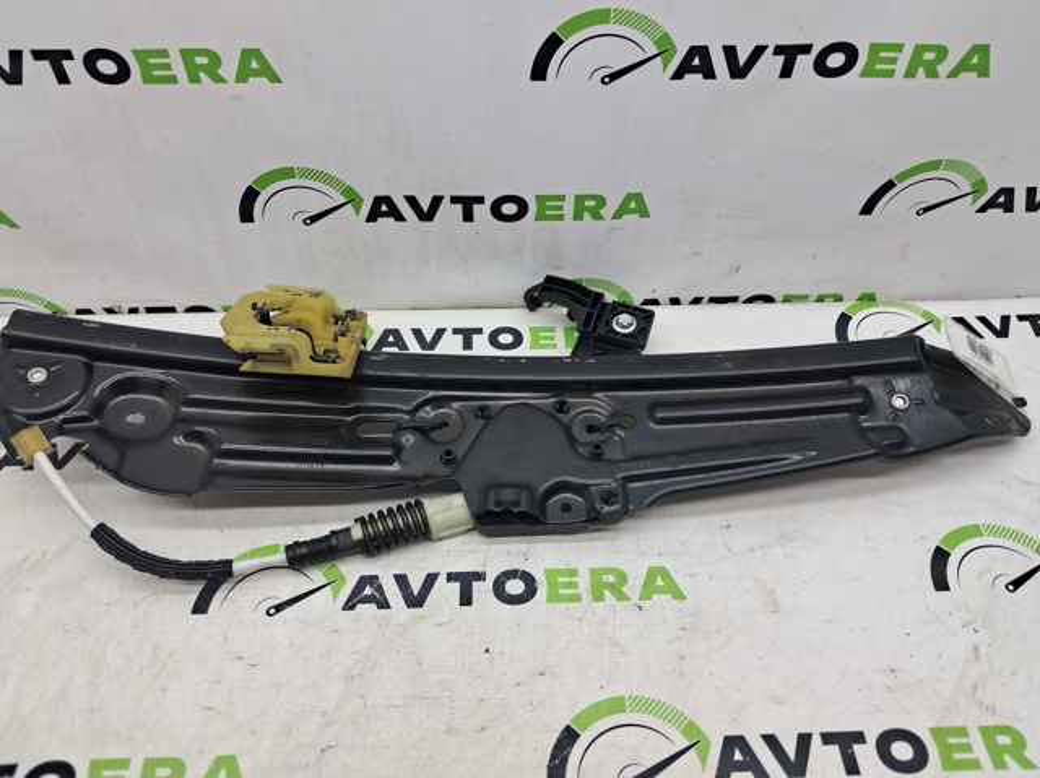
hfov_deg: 65.4
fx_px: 811
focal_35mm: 27
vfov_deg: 51.3
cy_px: 389
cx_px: 520
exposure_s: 1/50
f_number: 1.8
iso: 50
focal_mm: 4
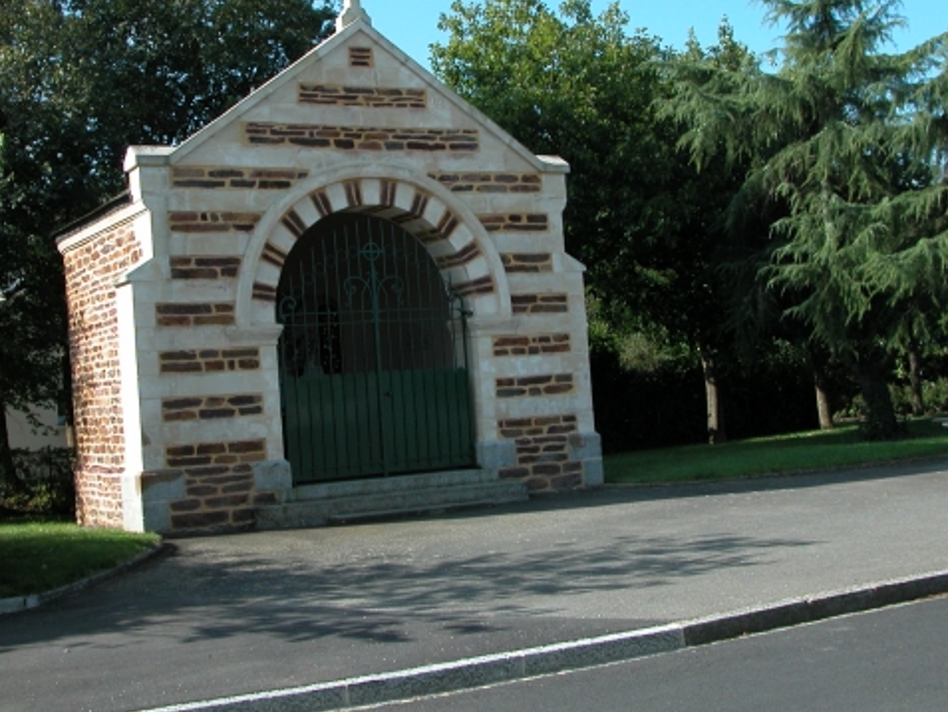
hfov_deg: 38.1
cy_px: 243
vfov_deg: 28.9
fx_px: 1370
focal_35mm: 50
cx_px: 413
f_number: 5
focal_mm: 8.9
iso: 100
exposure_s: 1/270
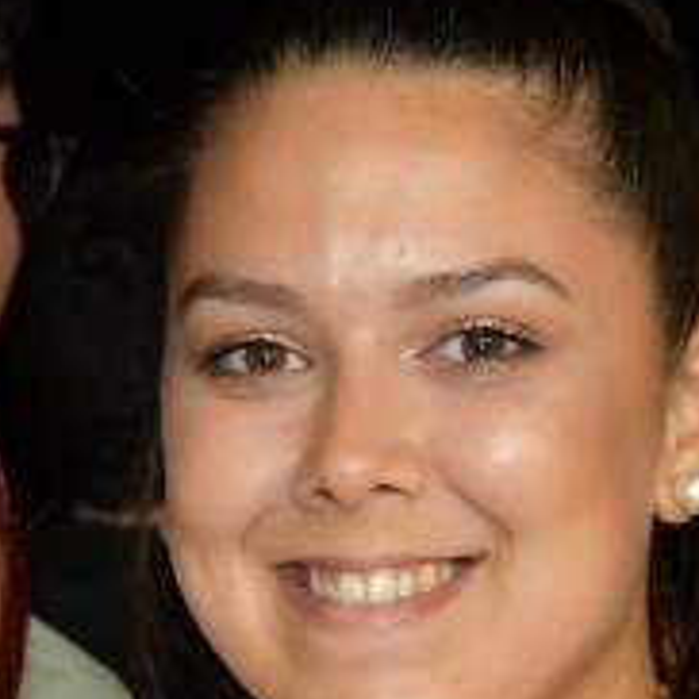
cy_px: 1010
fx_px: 5255
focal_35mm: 230
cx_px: 31
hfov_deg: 7.6
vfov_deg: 7.5
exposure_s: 1/60
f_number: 4.2
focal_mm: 32
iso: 1400
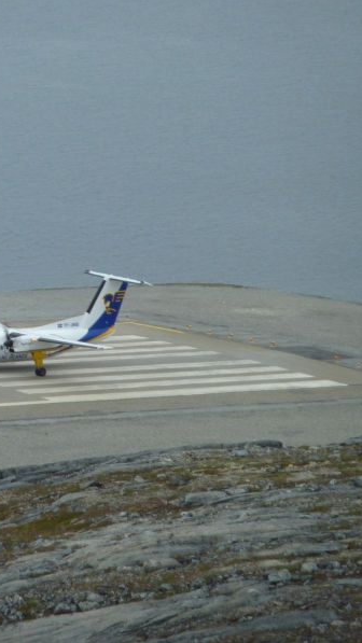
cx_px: -15
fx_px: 6925
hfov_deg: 3.0
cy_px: 321
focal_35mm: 406
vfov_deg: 5.3
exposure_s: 1/250
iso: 80
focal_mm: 45.7
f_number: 4.8
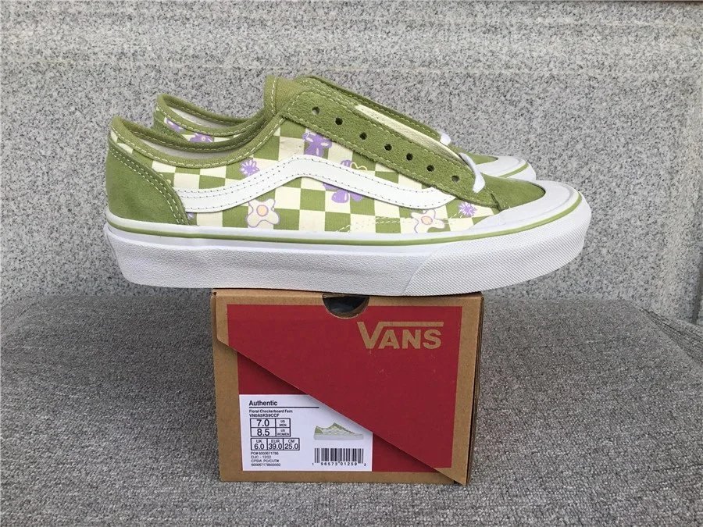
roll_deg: -1.2
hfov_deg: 58.4
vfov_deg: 45.4
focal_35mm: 31
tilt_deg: -17.2
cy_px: 264
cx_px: 352
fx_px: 630
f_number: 2.4
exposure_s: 1/436
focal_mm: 3.3
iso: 25
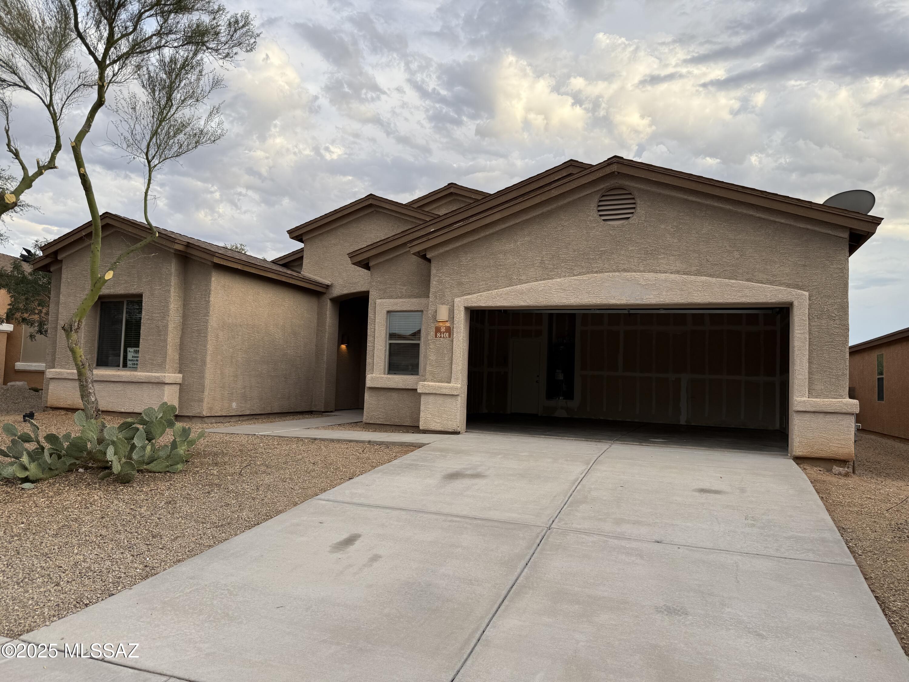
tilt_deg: +5.1
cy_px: 341
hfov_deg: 71.6
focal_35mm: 24
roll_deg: -1.4
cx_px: 454
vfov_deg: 56.8
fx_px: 630
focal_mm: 6.76
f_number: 1.78
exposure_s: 1/627
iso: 80
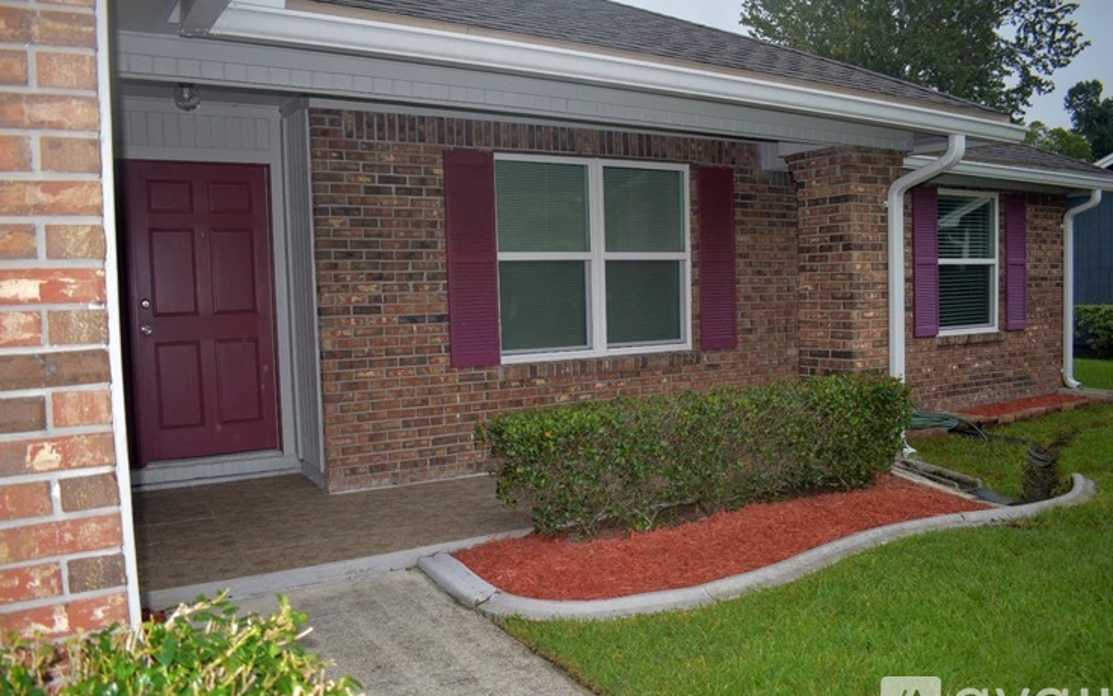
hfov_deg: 66.5
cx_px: 559
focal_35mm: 28
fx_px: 850
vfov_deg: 44.6
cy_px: 359
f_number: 3.5
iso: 200
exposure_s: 1/30
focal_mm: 18
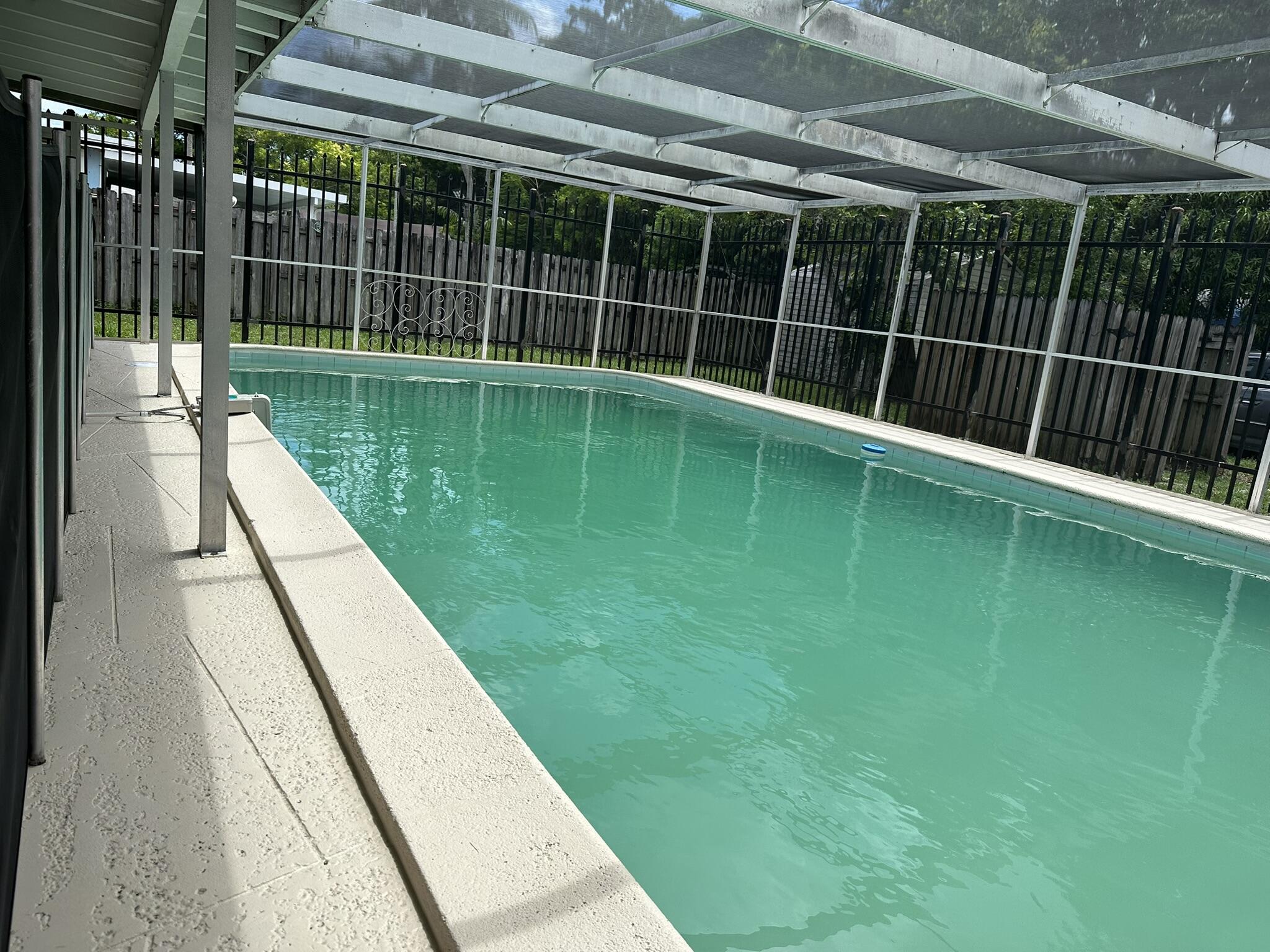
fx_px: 881
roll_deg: -6.8
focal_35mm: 24
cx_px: 635
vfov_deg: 56.8
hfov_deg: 71.6
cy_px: 476
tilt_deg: -10.6
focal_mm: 6.86
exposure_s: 1/2353
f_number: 1.78
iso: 80
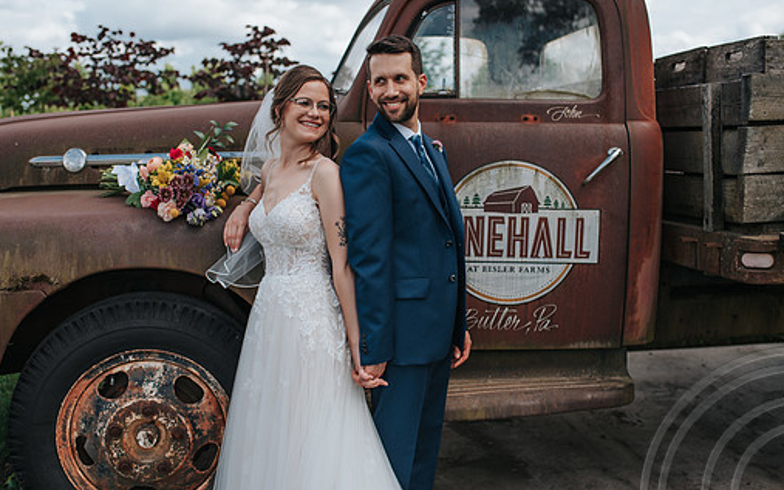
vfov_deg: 31.3
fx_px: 876
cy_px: 234
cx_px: 401
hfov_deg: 48.2
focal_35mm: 41
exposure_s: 1/800
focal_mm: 35
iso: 125
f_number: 3.2
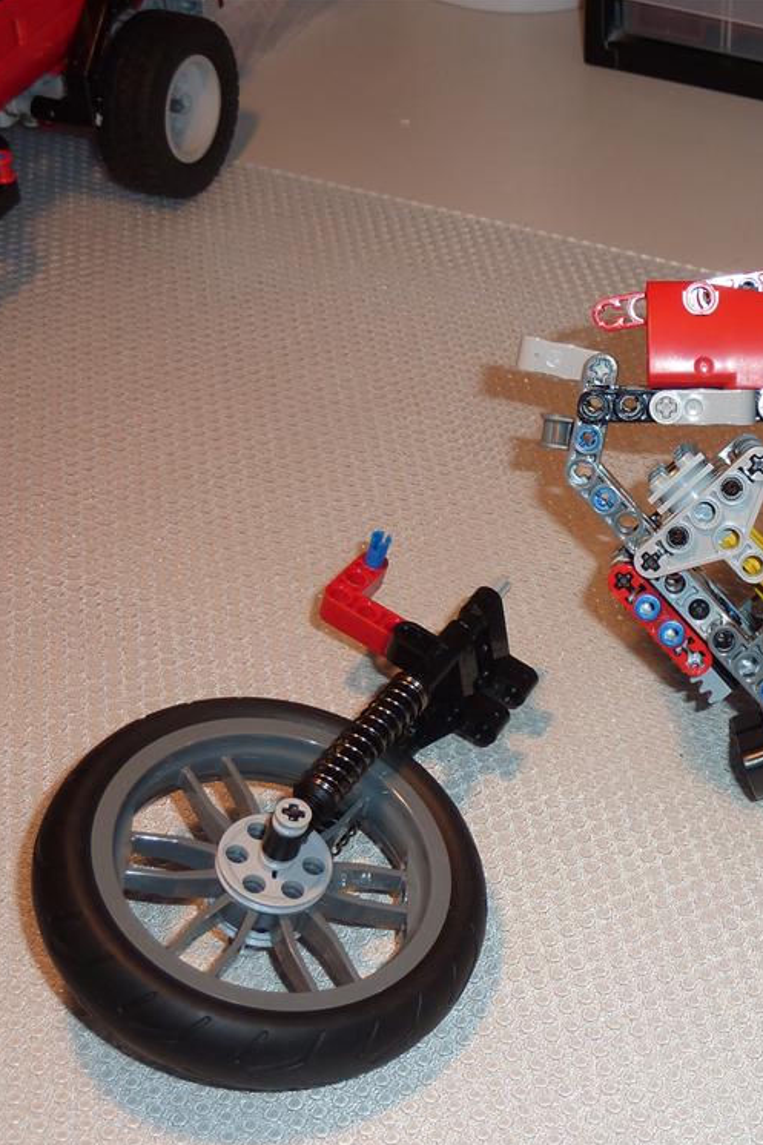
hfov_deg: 21.8
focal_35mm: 60
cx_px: 755
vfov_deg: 33.4
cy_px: 586
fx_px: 1908
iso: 100
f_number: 3.7
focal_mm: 6.9
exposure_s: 1/30
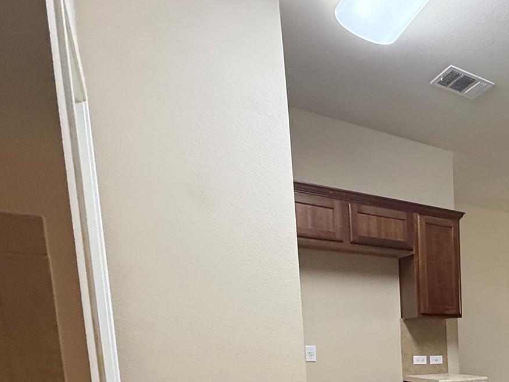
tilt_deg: -6.6
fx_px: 485
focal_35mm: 33
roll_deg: +0.7
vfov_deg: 37.3
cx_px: 542
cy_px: 401
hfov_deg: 44.3
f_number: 2.2
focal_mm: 2.22
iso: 500
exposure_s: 1/60
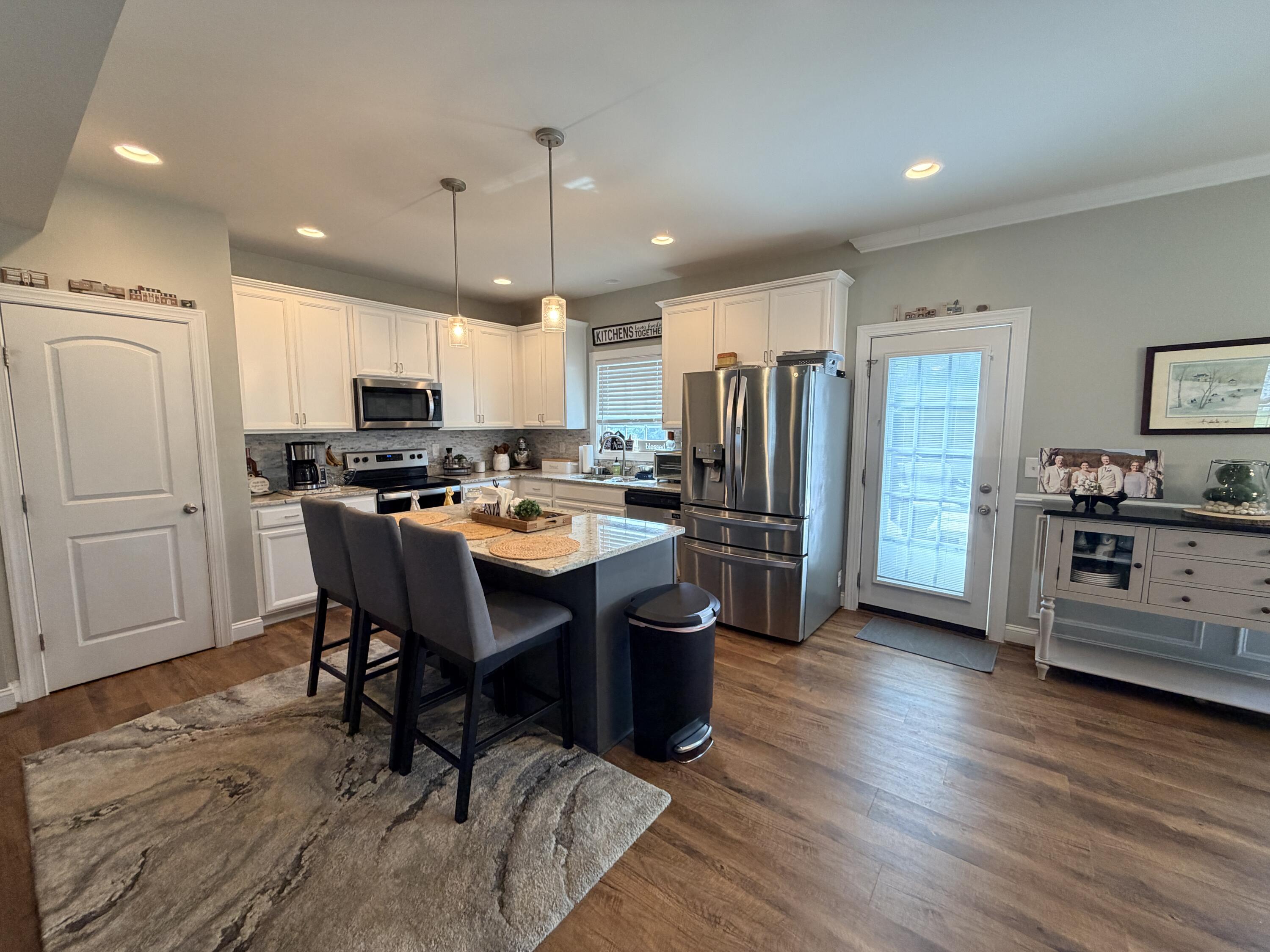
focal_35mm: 14
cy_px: 476
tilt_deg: -5.3
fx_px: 514
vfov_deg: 85.7
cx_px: 635
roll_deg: +0.5
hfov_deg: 102.1
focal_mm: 2.22
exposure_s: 1/60
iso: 200
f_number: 2.2
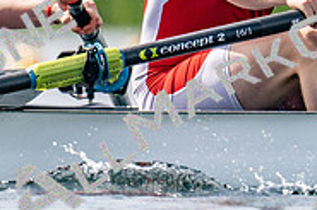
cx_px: 362
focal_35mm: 2815
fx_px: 24765
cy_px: -26
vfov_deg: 0.5
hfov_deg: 0.7
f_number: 4
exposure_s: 1/2500
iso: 200
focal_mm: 600
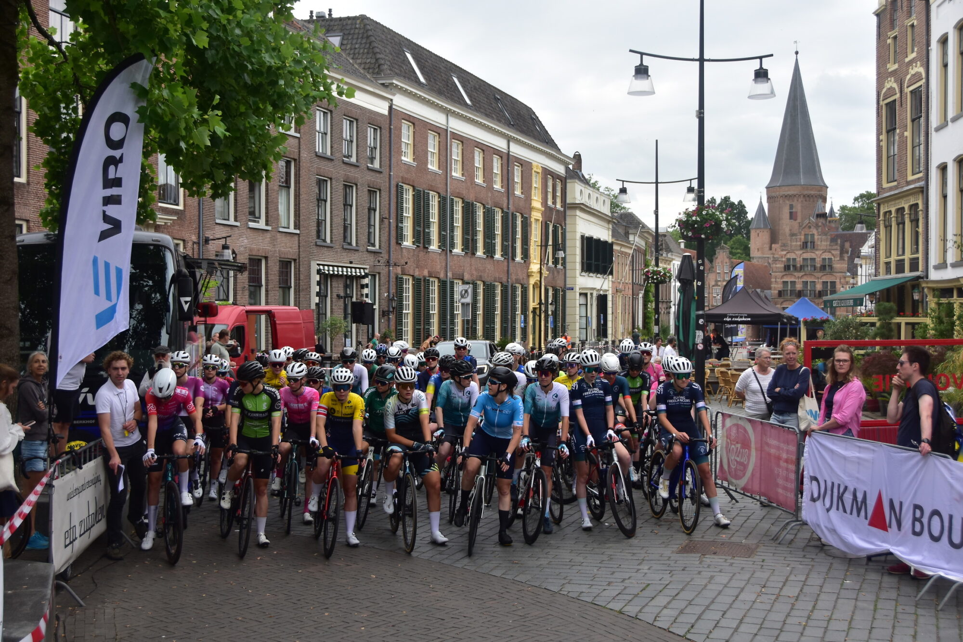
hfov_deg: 42.3
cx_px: 482
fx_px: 1244
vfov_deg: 29.0
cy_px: 321
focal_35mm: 46
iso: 220
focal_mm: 31
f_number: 4
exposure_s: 1/1000
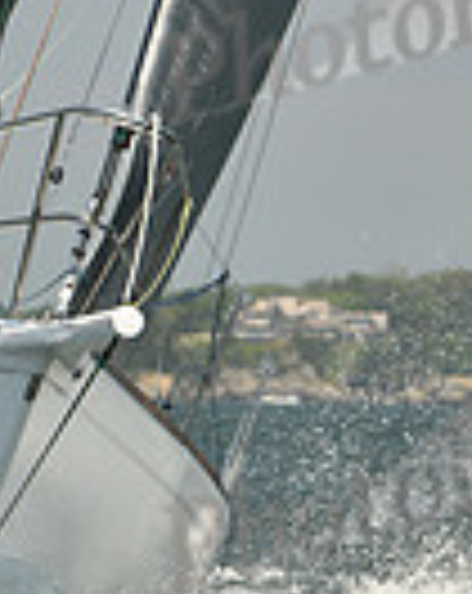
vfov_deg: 4.8
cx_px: -67
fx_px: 7097
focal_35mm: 405
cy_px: 304
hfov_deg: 3.8
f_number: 5.6
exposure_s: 1/640
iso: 250
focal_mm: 98
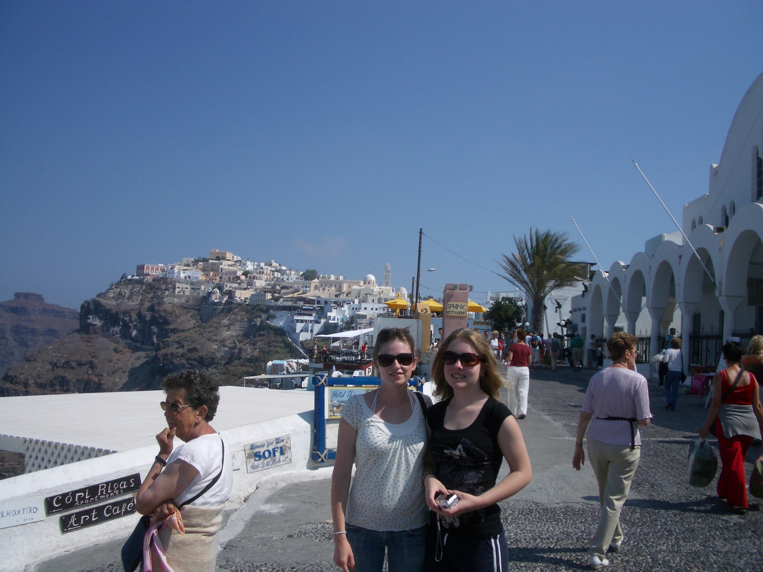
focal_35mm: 35
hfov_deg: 52.6
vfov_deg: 40.7
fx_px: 771
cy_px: 286
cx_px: 382
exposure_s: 1/1250
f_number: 4.3
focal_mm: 5.8
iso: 50
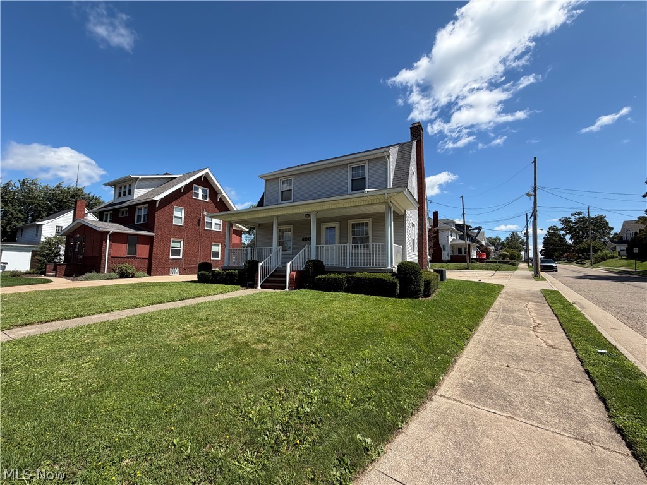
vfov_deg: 85.7
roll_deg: -1.0
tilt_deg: +5.0
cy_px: 242
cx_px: 324
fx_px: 262
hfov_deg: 102.1
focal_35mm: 14
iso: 25
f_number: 2.2
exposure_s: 1/770
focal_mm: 2.22
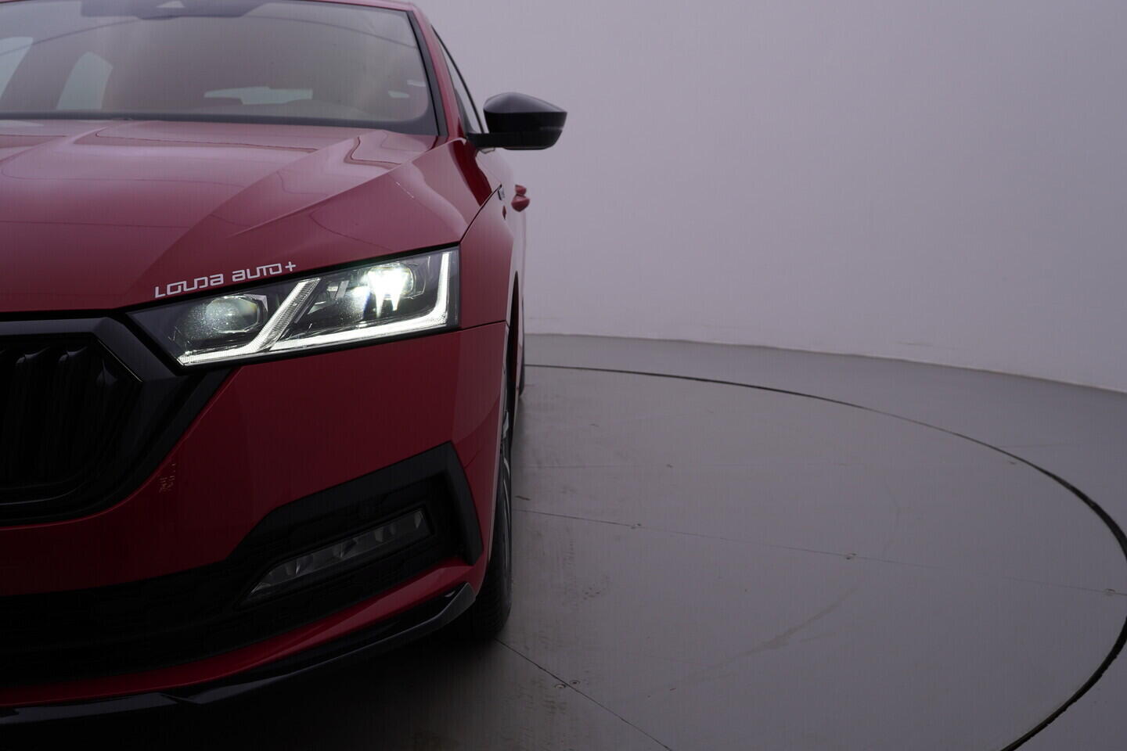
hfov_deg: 53.1
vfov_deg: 36.9
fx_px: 1127
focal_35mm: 36
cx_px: 564
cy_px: 376
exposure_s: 1/125
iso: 125
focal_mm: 24
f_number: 5
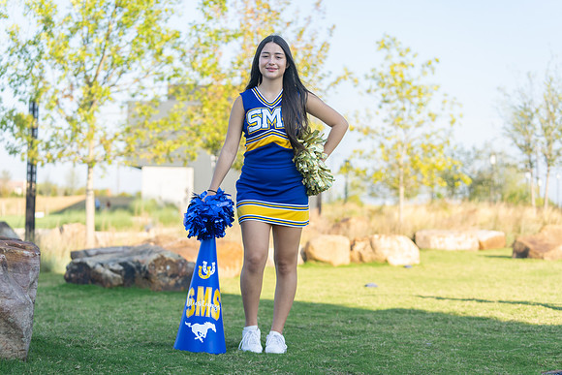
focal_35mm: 70
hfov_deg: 28.8
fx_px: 1093
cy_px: 188
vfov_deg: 19.5
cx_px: 281
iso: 160
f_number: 3.2
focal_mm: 70
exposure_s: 1/500
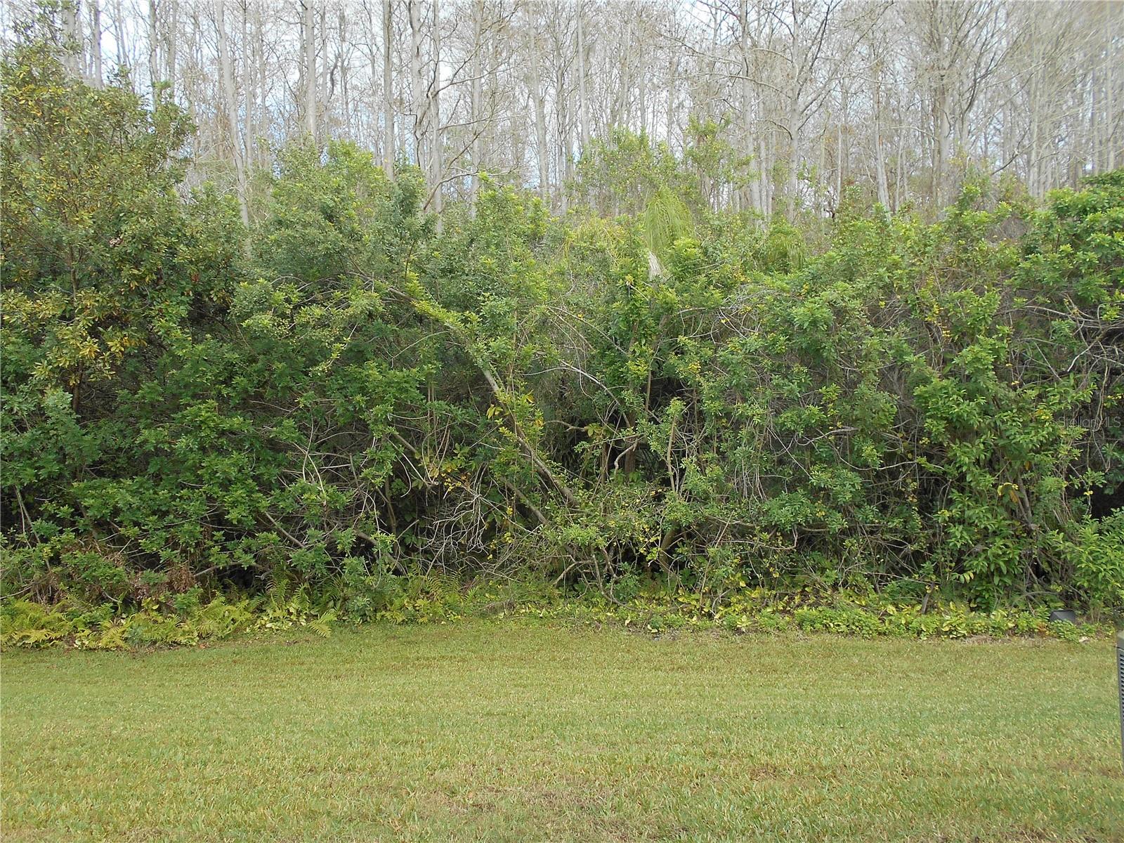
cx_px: 562
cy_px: 422
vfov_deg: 53.1
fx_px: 844
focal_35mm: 26
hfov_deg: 67.3
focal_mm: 4.6
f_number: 3.2
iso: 80
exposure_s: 1/200
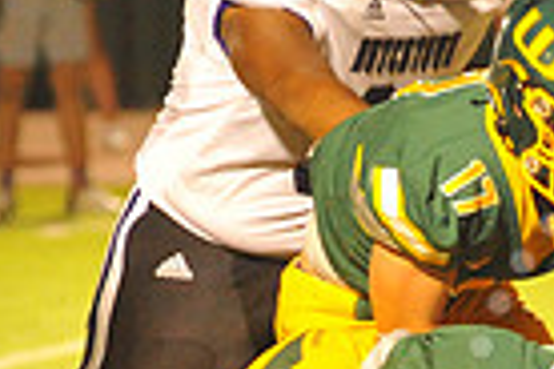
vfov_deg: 1.6
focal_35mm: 843
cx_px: 835
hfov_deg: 2.4
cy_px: 461
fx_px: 12972
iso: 6400
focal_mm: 200
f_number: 5
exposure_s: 1/200
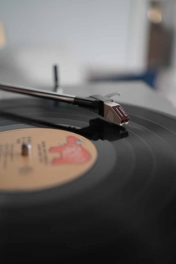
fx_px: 293
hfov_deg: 33.4
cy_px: 132
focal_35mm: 40
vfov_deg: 48.5
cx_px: 88
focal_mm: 40
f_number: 2.5
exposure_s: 1/40
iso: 2500
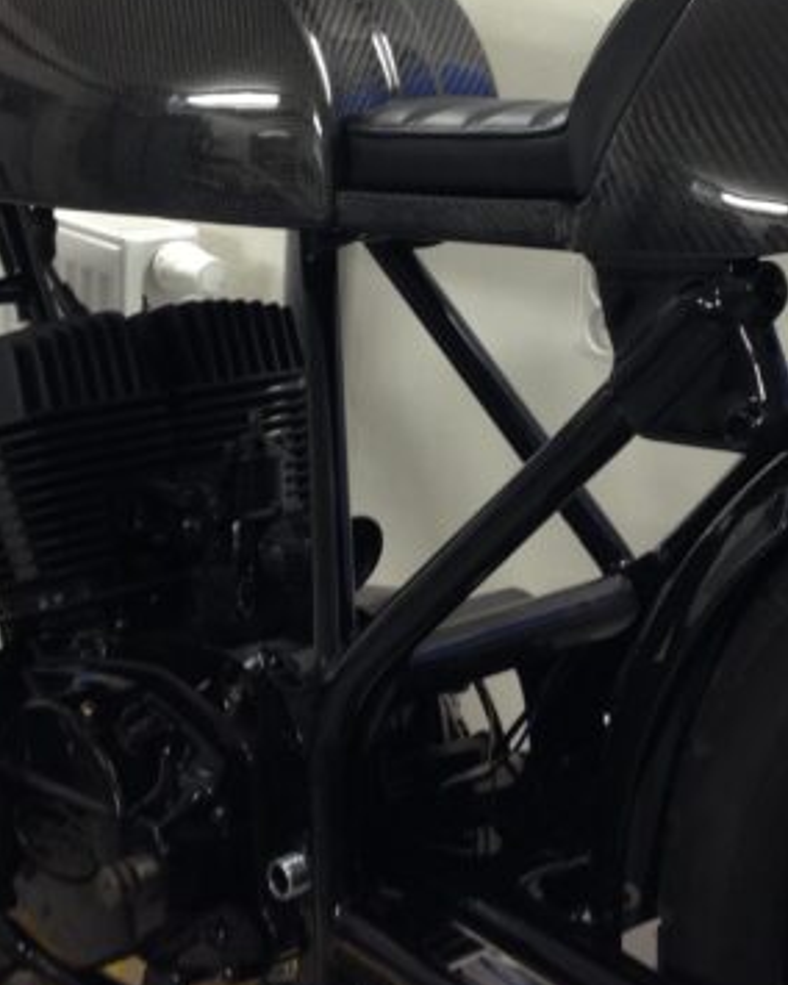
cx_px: 455
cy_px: 298
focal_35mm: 68
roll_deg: -2.5
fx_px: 1982
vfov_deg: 27.7
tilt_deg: -12.4
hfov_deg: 22.5
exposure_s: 1/20
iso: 100
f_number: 2.4
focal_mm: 4.12
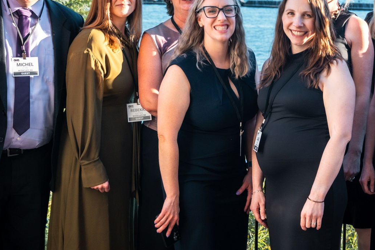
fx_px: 1062
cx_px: 308
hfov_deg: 19.8
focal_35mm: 102
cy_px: 35
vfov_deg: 13.3
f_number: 4.5
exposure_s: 1/160
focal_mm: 31.3
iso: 80
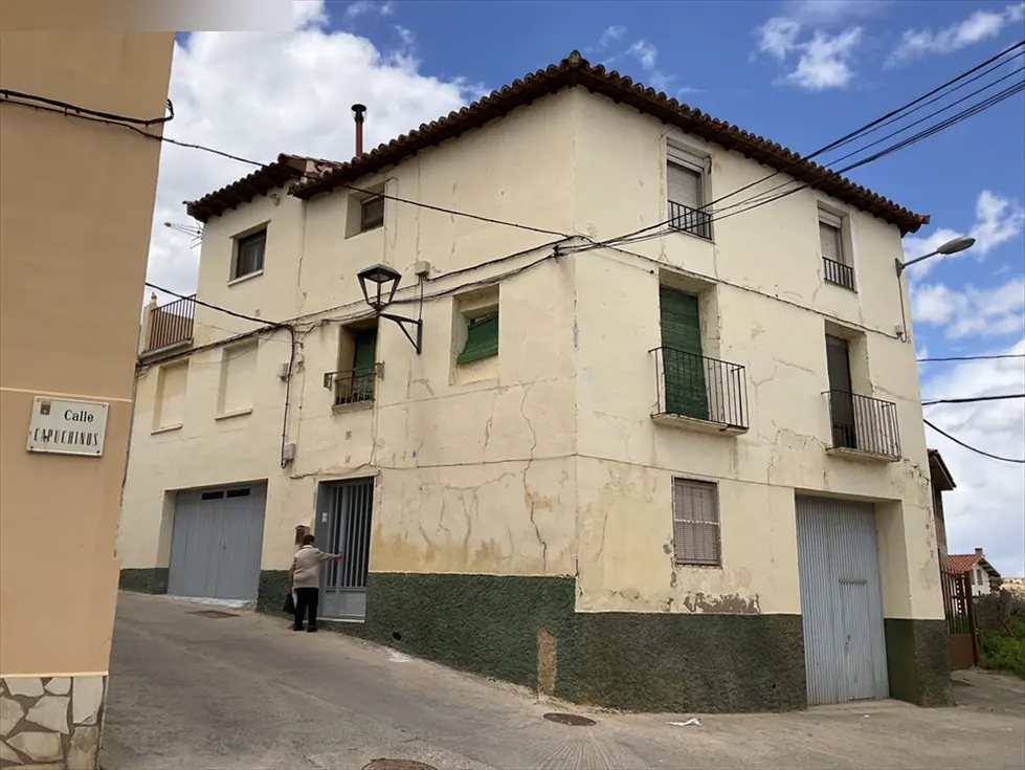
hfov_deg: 61.6
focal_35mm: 29
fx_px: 859
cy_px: 385
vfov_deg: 48.3
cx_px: 512
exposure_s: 1/3788
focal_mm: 3
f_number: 1.8
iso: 25
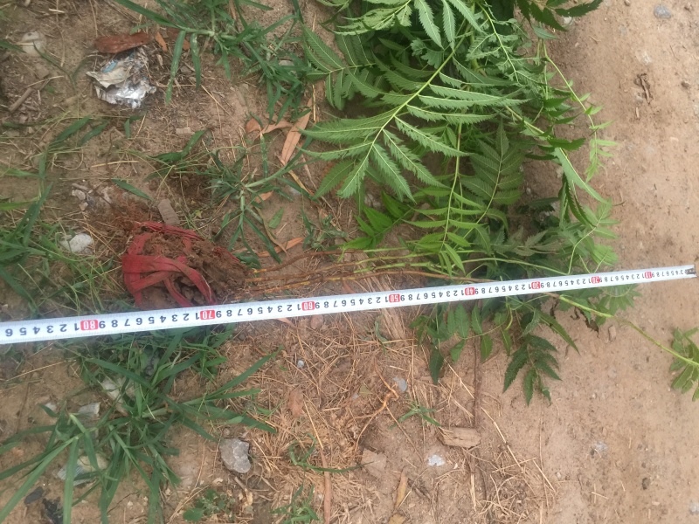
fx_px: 586
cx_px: 350
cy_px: 262
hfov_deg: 61.7
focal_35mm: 29
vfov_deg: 48.2
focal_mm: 4.15
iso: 64
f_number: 2.2
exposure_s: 1/33
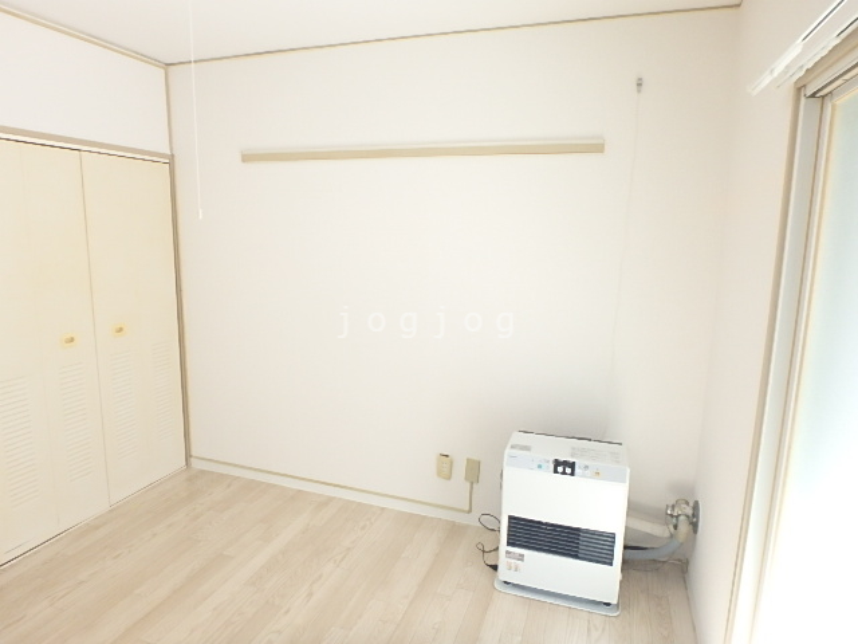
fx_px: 521
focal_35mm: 21
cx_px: 429
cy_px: 322
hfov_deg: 79.0
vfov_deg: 63.4
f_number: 3.5
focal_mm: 3.7
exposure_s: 1/30
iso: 250
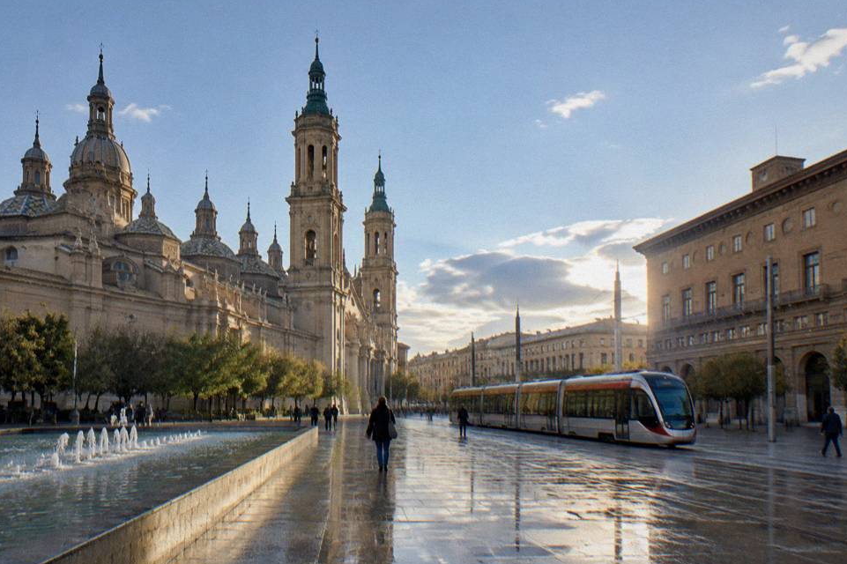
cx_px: 438
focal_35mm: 51
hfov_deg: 38.9
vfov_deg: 26.5
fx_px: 1199
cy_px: 285
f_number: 5.6
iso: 400
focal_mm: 49
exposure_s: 1/640
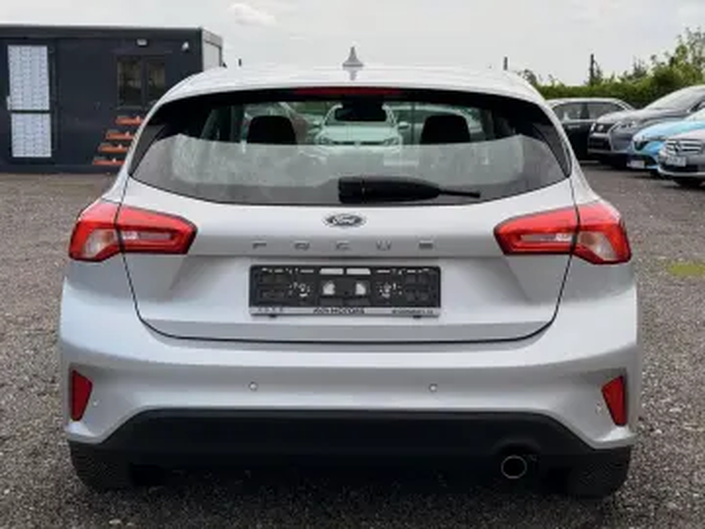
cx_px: 352
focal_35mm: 48
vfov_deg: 30.3
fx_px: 978
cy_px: 264
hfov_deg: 39.7
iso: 64
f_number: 1.78
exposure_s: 1/5208
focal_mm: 6.76
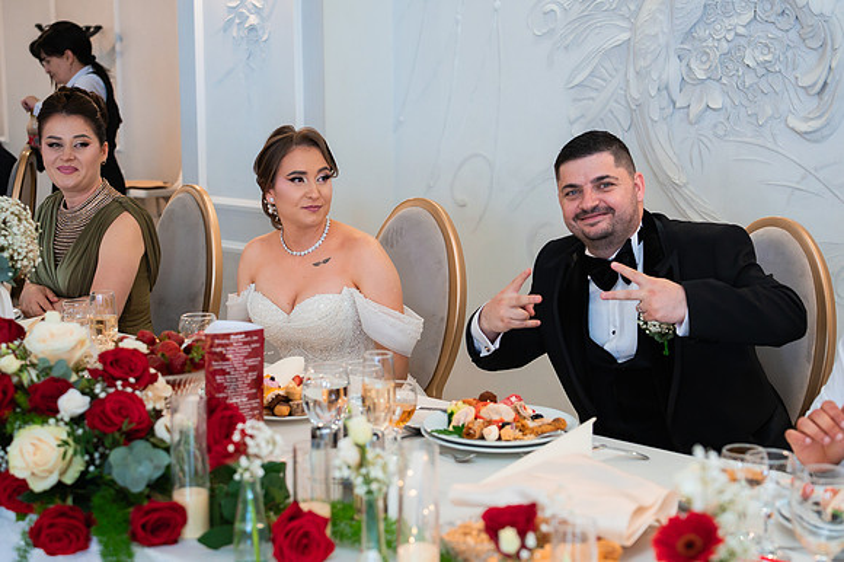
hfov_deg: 35.2
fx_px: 1325
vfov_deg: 23.9
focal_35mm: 57
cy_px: 281
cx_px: 519
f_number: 3.2
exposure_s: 1/250
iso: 2500
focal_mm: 46
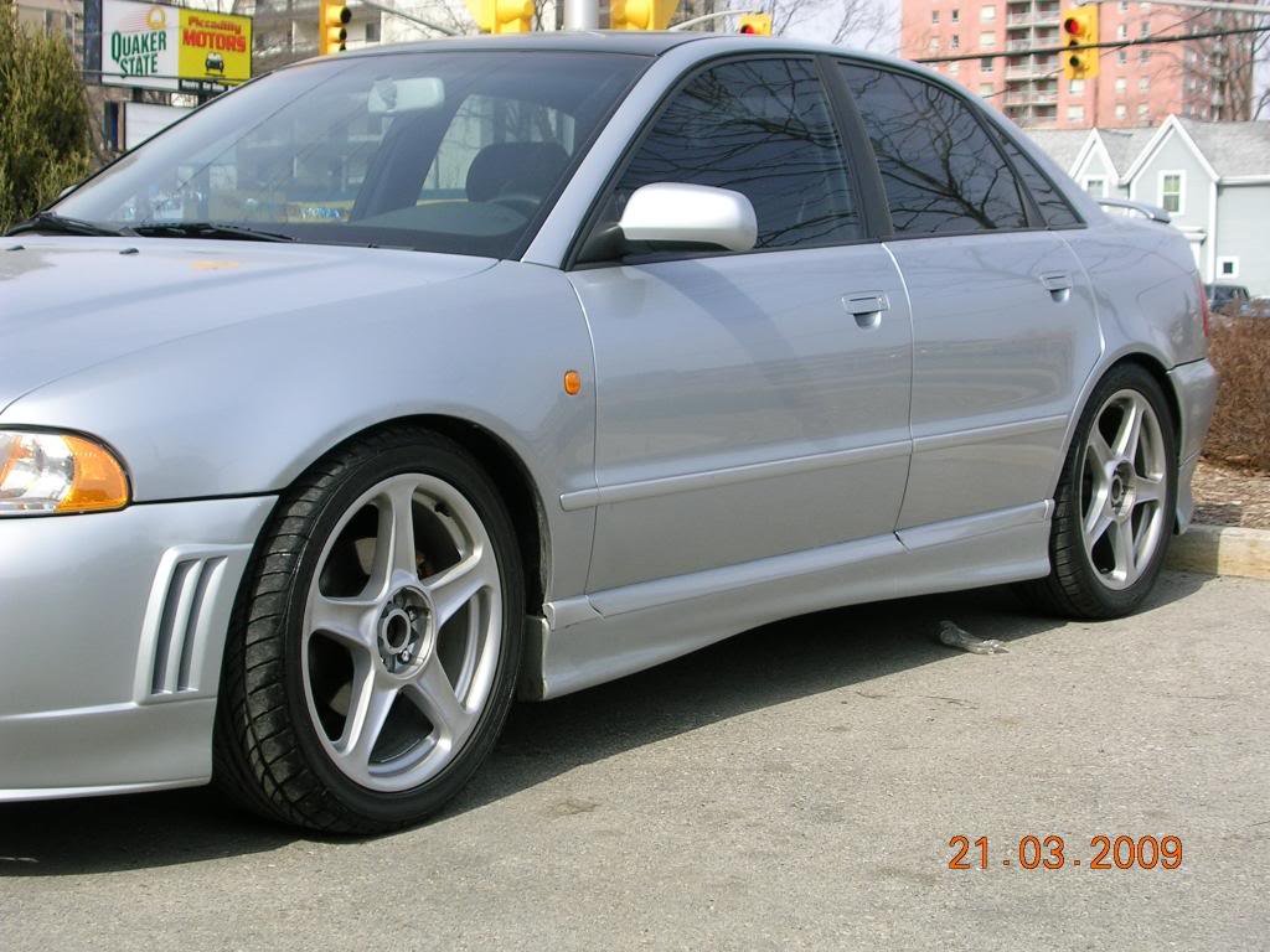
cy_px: 476
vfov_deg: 23.3
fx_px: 2311
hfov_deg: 30.7
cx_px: 635
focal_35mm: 63
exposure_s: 1/507
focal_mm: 9.6
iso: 50
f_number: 3.5
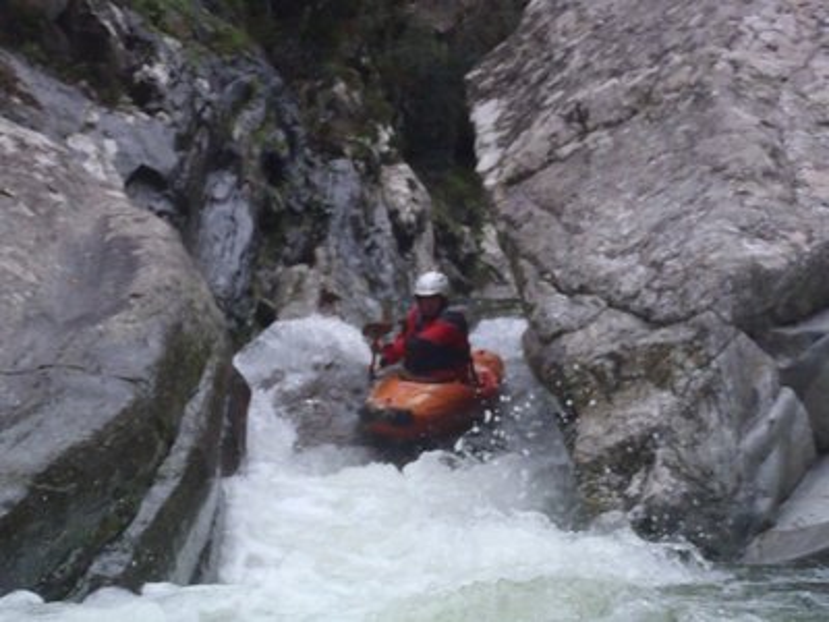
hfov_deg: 25.0
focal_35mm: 78
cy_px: 311
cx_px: 414
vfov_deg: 18.9
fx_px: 1868
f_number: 5.9
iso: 800
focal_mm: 14
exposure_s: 1/800
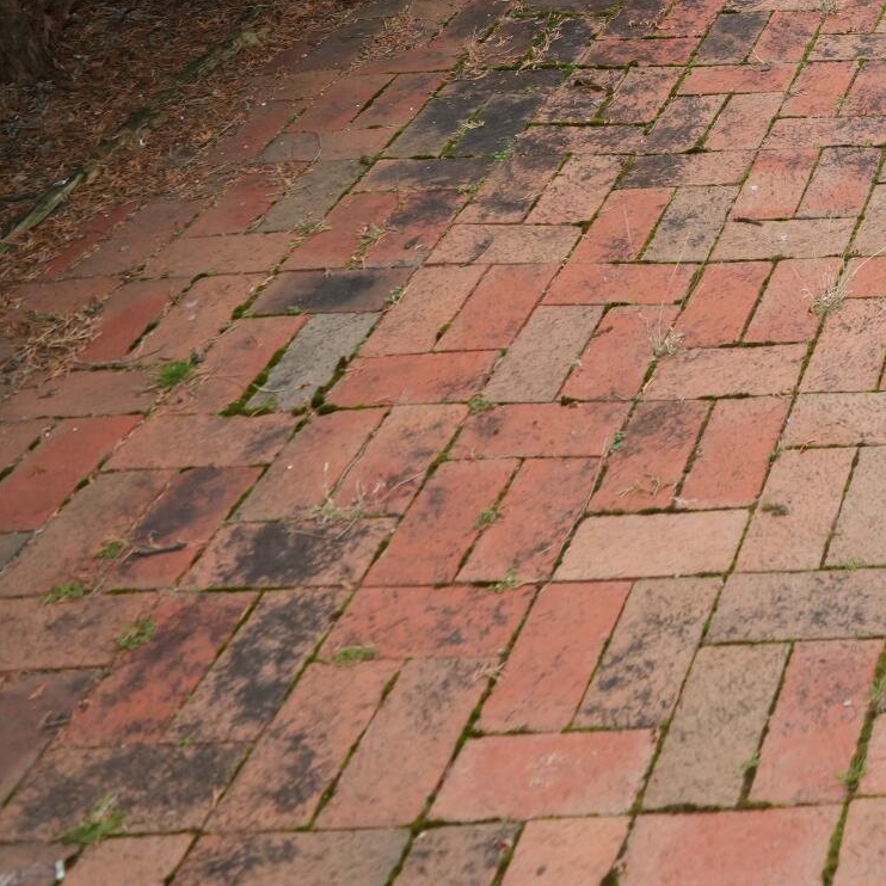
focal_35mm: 55
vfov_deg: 27.5
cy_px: -169
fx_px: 1593
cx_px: 1407
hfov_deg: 23.3
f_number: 4
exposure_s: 1/160
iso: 400
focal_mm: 16
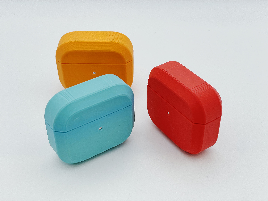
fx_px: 403
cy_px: 100
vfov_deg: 28.0
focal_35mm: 52
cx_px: 134
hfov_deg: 36.8
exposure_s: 1/114
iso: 25
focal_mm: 6
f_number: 2
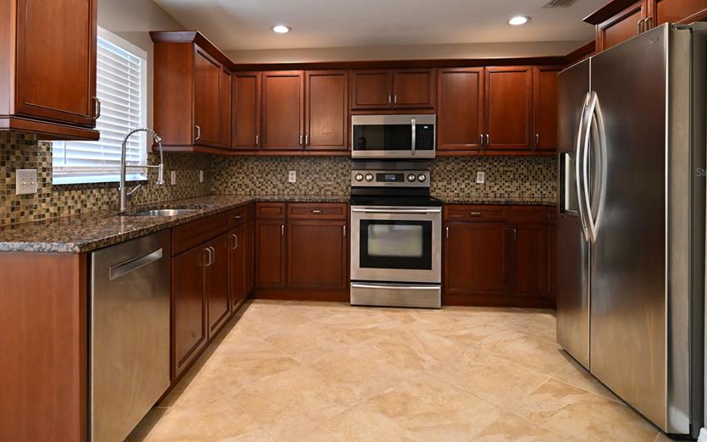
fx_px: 397
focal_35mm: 21
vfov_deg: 57.6
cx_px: 311
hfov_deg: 82.9
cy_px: 172
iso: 3600
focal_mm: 16.5
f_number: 4
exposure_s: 1/60
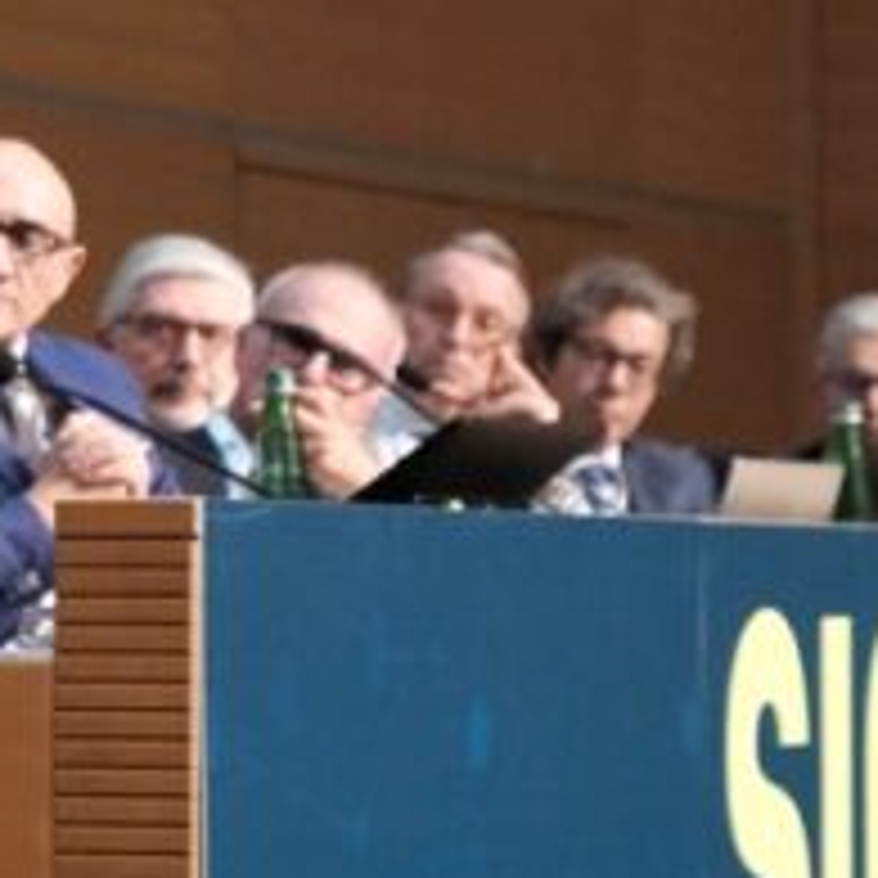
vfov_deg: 6.3
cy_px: 34
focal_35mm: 277
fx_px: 7949
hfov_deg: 6.3
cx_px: -378
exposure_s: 1/160
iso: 8000
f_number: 4
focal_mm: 55
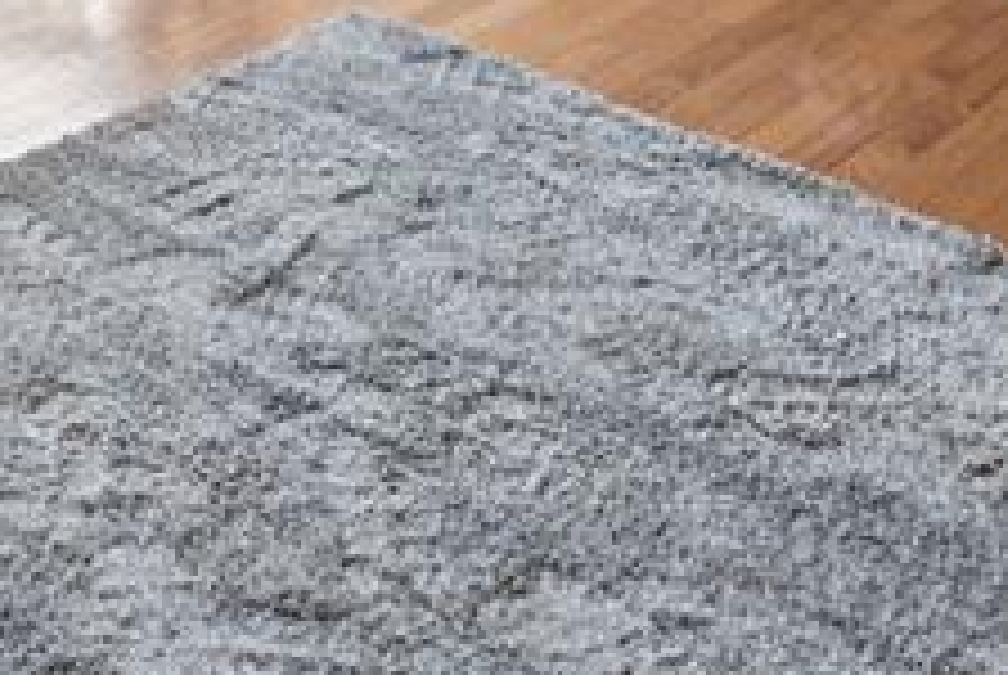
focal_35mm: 73
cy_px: -824
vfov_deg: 14.2
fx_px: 2059
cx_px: -225
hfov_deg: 24.7
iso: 200
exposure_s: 1/15
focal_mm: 16.1
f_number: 13
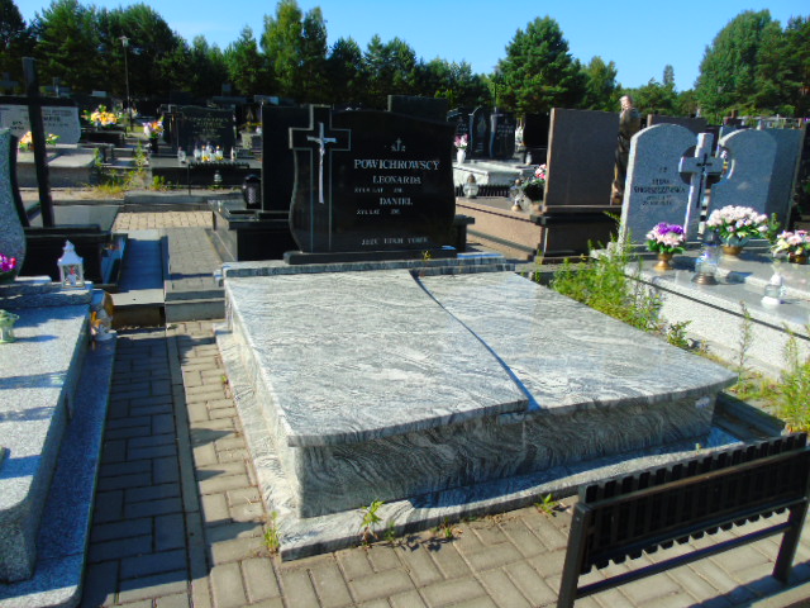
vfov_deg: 54.9
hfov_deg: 69.4
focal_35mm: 25
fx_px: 585
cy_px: 304
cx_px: 405
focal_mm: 4.4
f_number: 3.4
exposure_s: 1/640
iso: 80
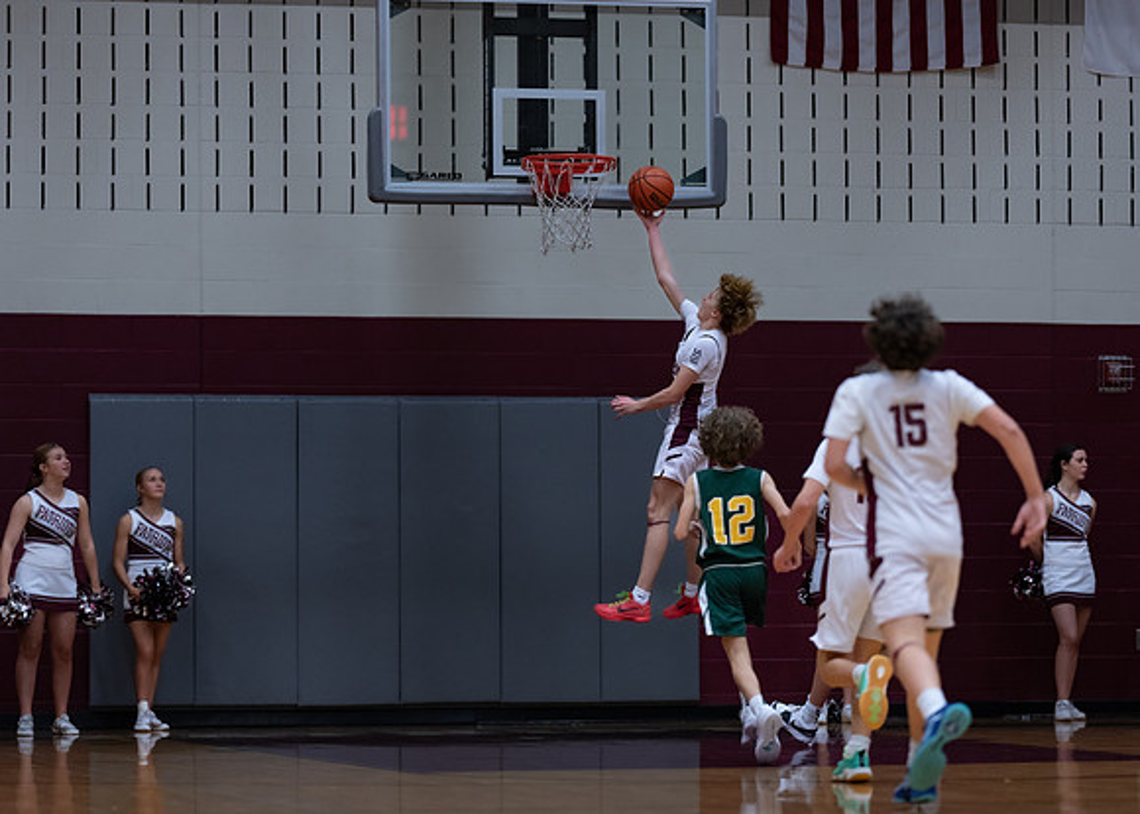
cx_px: 616
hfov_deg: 12.3
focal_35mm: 163
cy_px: 429
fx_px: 5291
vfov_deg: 8.8
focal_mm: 135
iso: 1250
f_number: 1.8
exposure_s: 1/1000
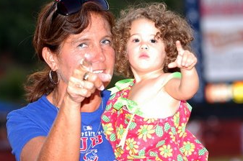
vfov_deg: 5.9
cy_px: 56
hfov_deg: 8.8
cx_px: 129
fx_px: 1576
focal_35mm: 234
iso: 400
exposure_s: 1/60
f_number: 4
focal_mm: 105
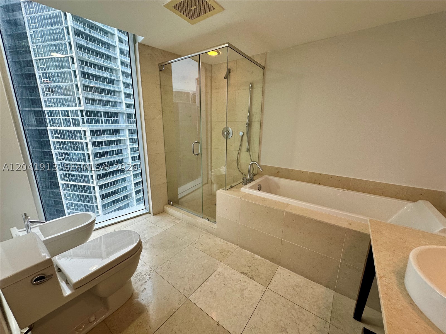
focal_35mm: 14
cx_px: 223
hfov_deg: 102.1
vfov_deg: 85.7
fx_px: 180
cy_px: 167
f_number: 2.2
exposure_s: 1/120
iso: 125
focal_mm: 2.22
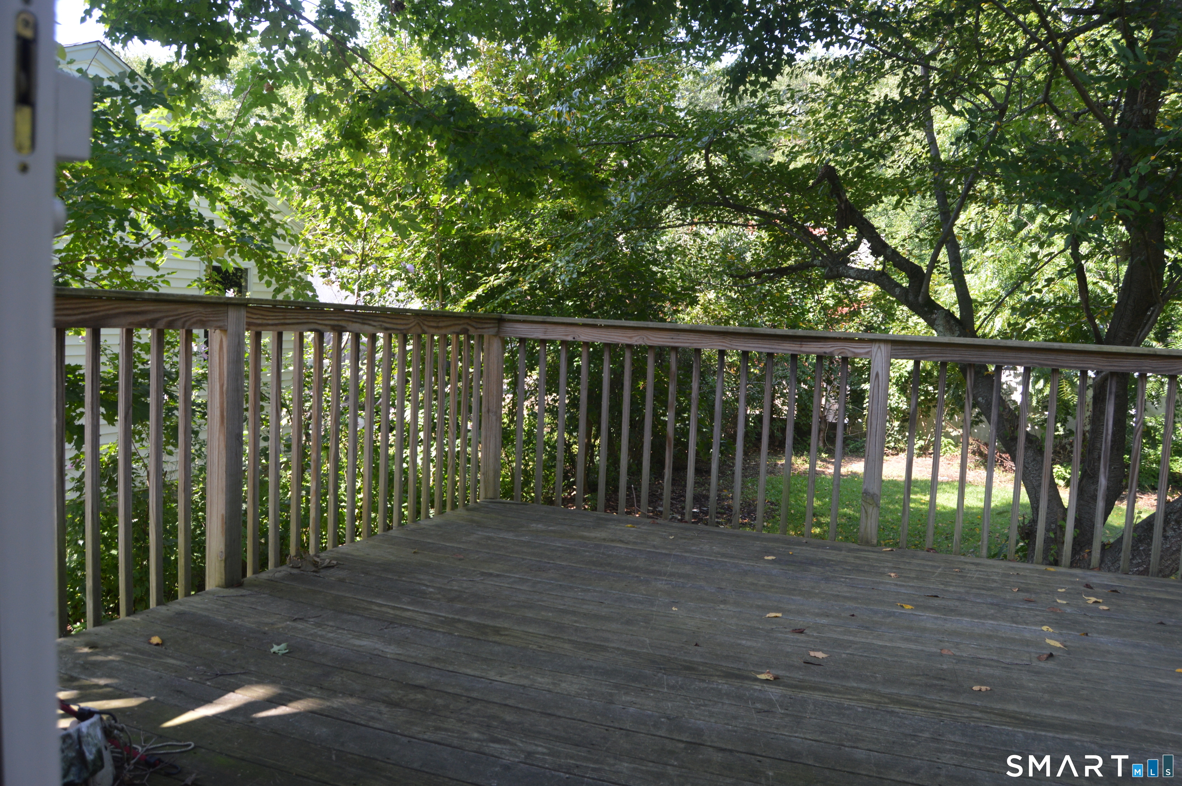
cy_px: 393
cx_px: 591
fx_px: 886
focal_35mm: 27
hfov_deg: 67.4
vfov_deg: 47.9
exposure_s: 1/125
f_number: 5.6
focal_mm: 18
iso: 280
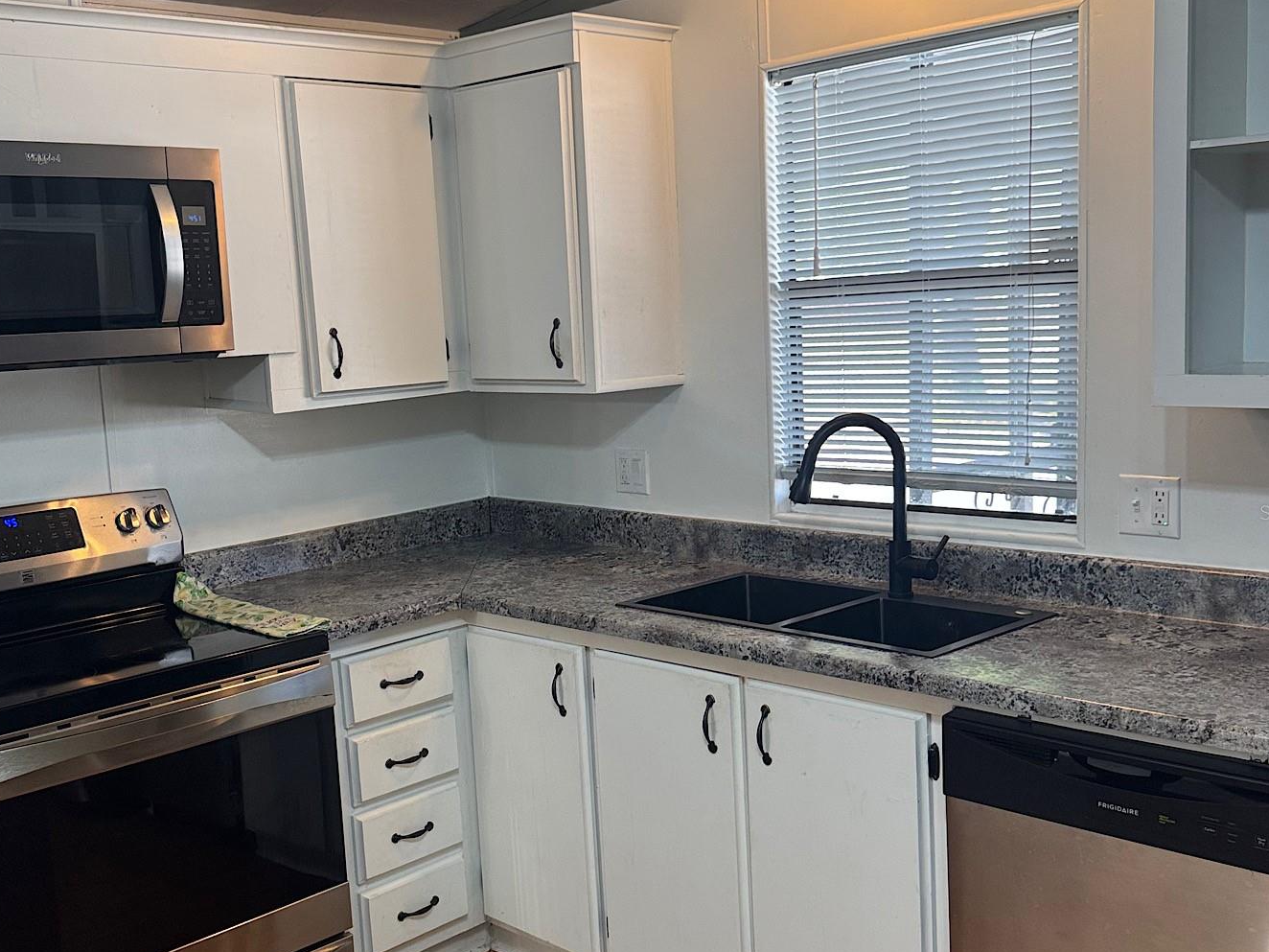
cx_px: 584
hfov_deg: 61.6
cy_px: 512
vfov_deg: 48.2
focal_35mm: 29
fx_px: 1063
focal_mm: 6.76
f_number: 1.78
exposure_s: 1/120
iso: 200
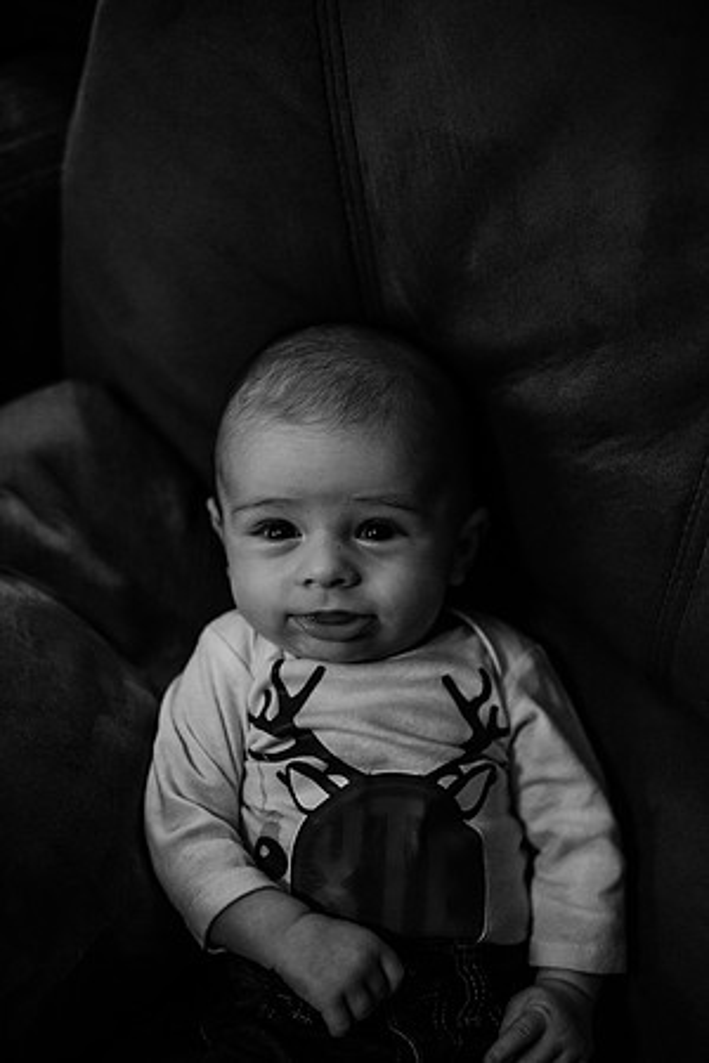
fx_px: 1477
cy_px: 532
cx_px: 354
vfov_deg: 39.6
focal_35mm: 50
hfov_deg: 27.0
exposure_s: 1/640
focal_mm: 50
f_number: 2.2
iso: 2500
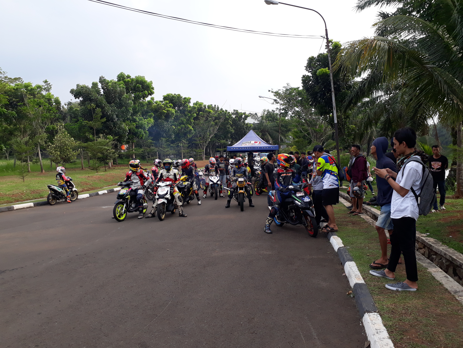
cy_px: 174
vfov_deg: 51.4
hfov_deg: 65.3
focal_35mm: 27
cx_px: 232
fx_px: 361
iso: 40
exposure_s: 1/608
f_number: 1.9
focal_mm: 3.6
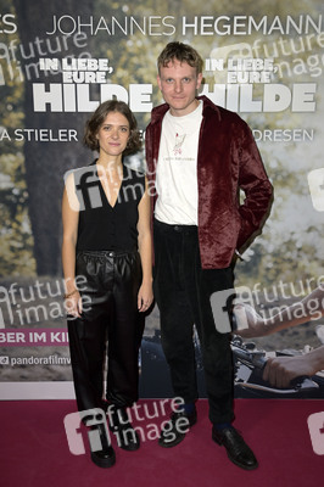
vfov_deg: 54.5
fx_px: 473
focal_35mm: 35
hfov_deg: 37.8
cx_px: 162
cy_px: 244
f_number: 5.6
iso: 640
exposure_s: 1/250
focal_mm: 35
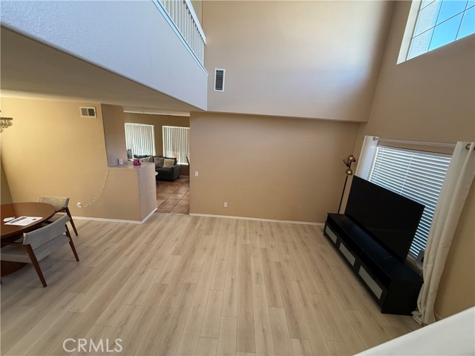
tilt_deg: -15.6
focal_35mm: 14
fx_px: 192
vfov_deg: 85.7
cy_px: 178
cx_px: 238
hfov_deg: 102.1
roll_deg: -4.2
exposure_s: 1/63
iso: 320
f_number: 2.2
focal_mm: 2.22
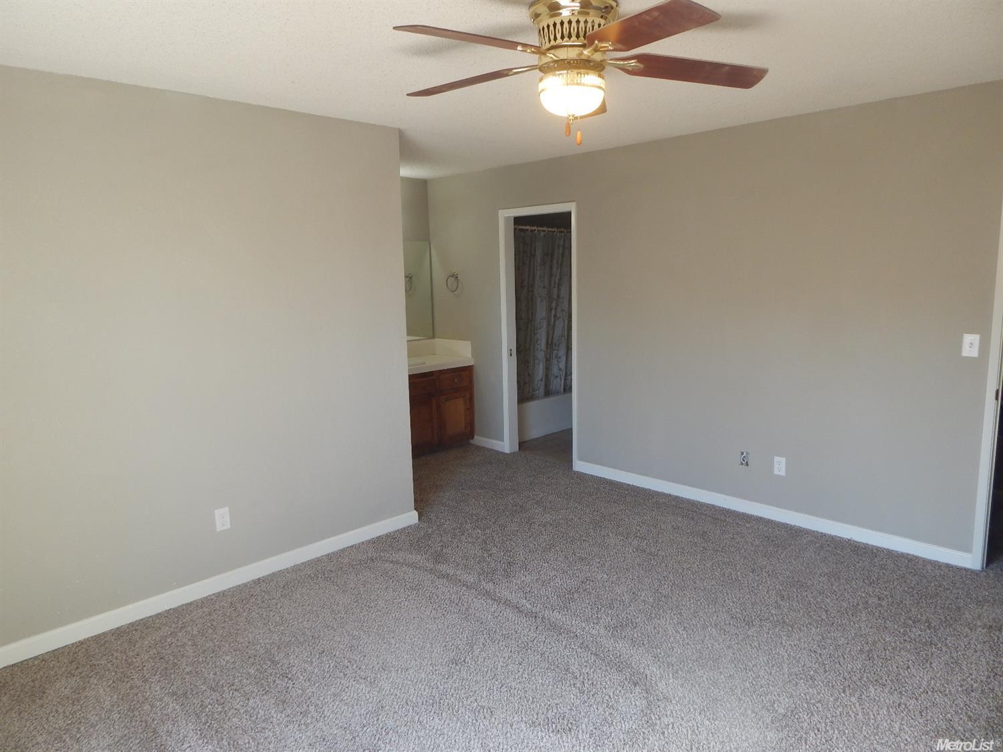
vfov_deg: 61.1
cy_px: 376
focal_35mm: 22
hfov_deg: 76.4
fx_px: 637
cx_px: 502
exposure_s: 1/60
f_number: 3
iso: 125
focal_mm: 4
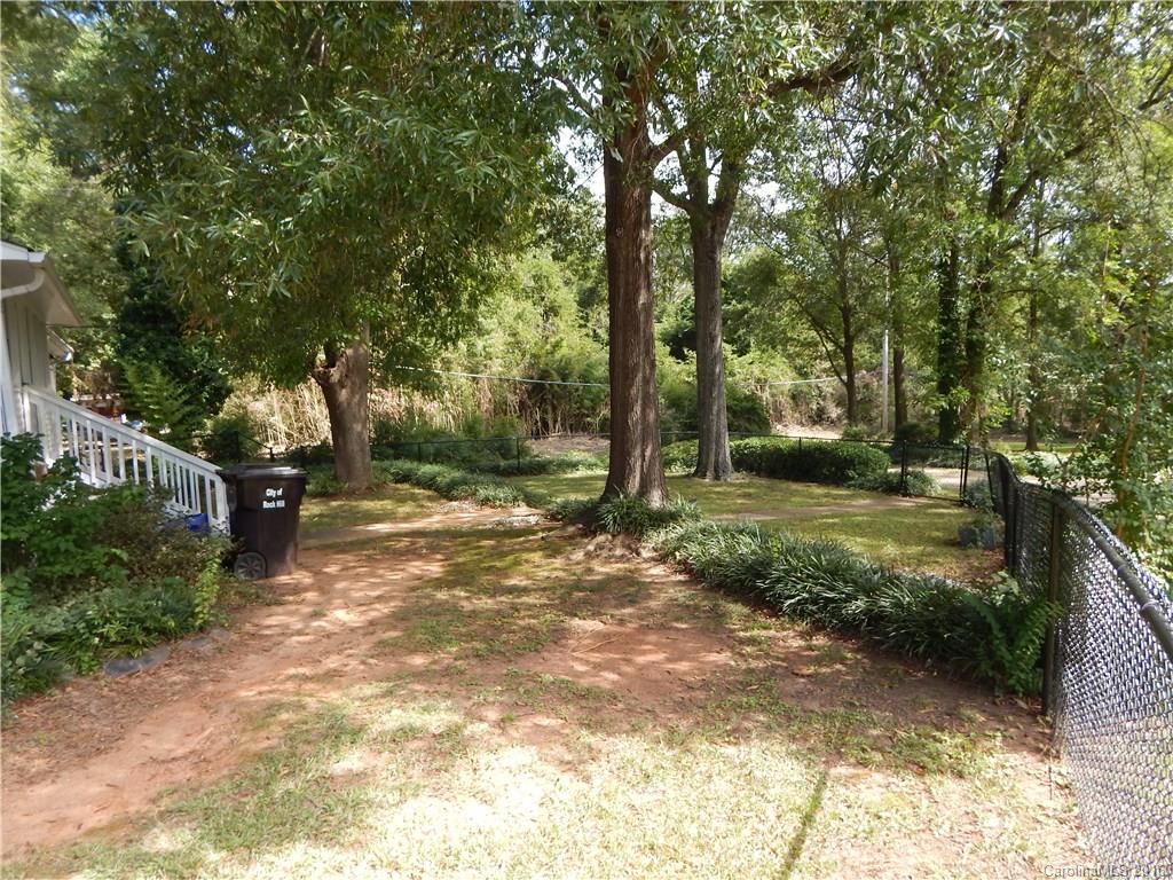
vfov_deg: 61.1
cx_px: 586
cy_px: 440
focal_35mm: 22
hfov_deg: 76.4
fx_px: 745
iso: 125
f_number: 3
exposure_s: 1/250
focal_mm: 4
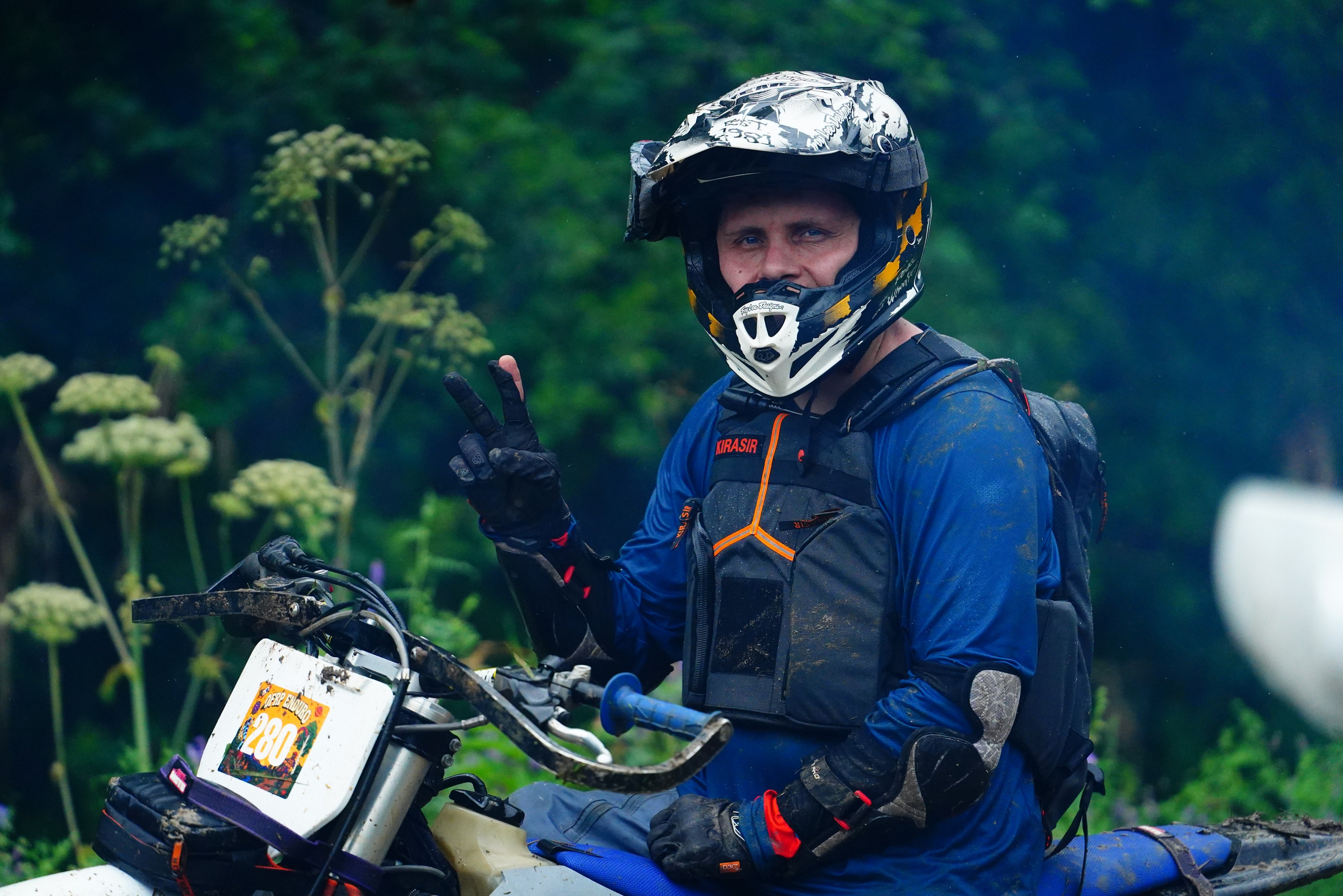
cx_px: 672
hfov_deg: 11.4
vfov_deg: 7.6
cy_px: 448
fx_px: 6715
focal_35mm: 180
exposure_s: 1/6400
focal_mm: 180
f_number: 3.5
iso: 5000
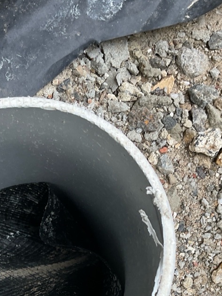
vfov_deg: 29.5
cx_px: 40
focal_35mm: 61
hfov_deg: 23.6
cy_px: 298
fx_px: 522
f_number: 1.8
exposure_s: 1/120
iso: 32
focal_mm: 3
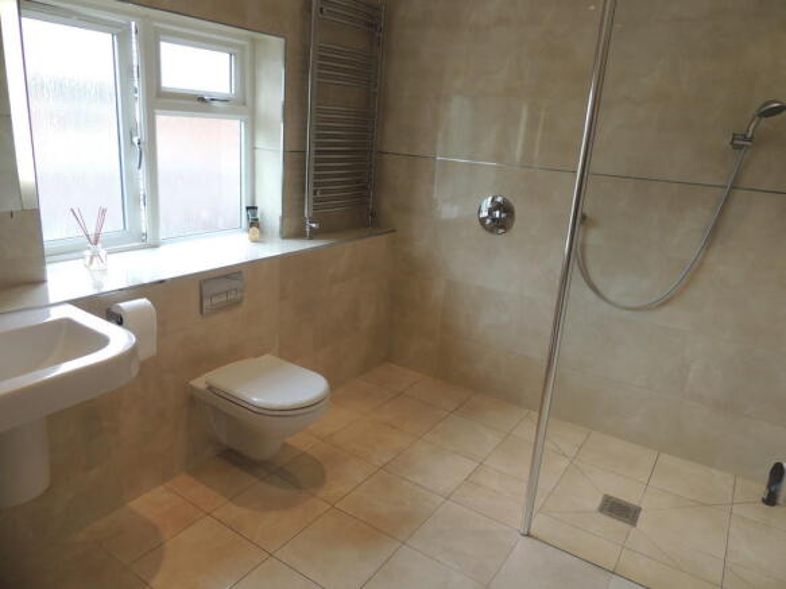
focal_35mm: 24
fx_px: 545
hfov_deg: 71.6
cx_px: 393
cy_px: 294
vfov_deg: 56.8
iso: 100
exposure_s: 1/60
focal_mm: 4.3
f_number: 3
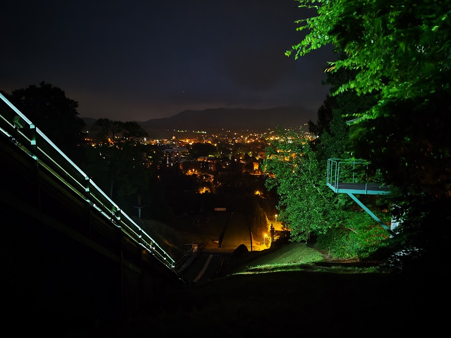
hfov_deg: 71.6
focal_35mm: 24
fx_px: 313
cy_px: 169
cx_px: 226
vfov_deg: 56.8
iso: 7665
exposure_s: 1/4
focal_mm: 6.92
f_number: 1.9
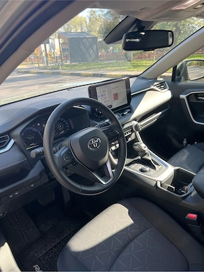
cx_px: 102
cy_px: 136
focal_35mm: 26
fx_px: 204
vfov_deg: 67.3
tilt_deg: -21.8
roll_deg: +5.1
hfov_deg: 53.1
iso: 50
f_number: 1.5
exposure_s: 1/312
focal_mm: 5.7
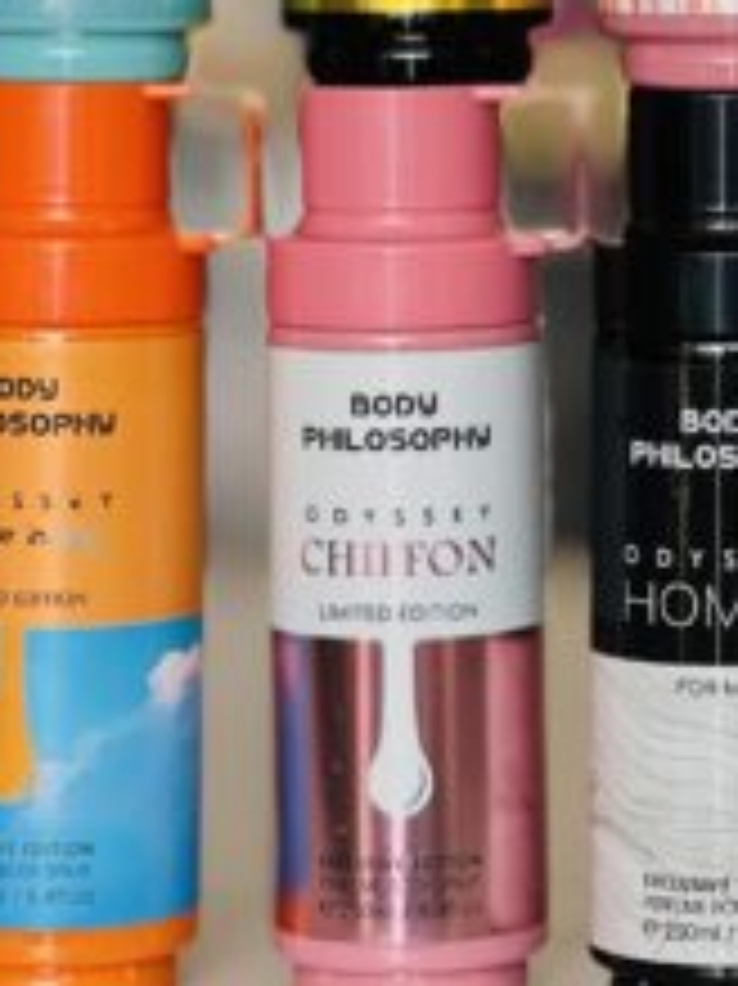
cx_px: 608
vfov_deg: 12.9
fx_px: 4325
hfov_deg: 9.7
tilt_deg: -0.1
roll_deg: -0.2
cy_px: 88
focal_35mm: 152
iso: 200
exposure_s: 1/100
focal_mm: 9
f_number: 2.8
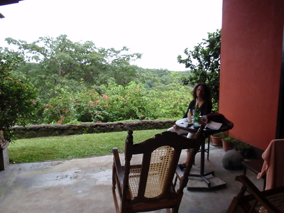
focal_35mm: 28
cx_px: 142
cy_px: 106
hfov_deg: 63.4
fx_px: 230
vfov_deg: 49.7
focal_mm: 5
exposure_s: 1/125
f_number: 3.2
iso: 640
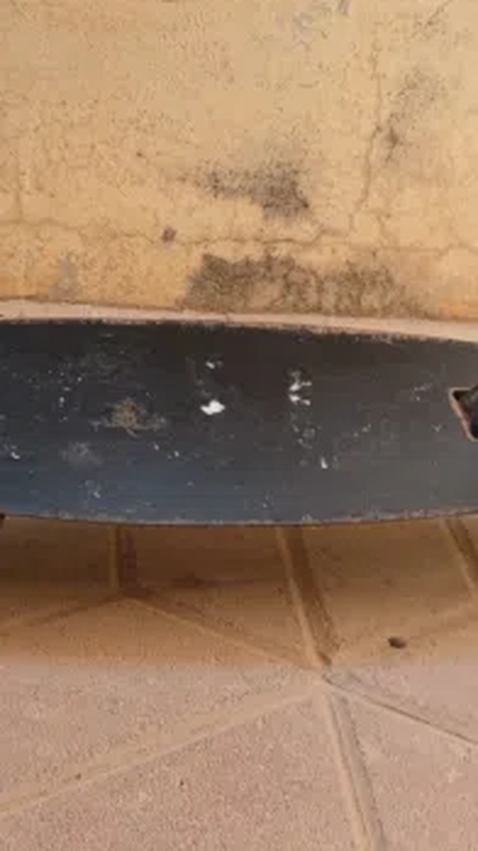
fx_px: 1173
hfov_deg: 22.4
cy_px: 344
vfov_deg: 39.7
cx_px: 29
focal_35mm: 52
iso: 25
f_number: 1.8
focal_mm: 3.98
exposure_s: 1/50
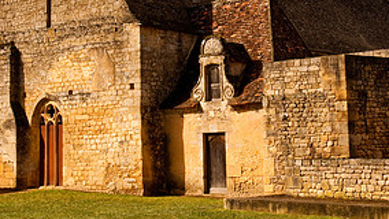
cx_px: 268
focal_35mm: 77
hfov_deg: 27.3
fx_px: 795
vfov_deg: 15.6
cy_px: 44
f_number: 9.5
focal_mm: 24
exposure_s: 1/350
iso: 200
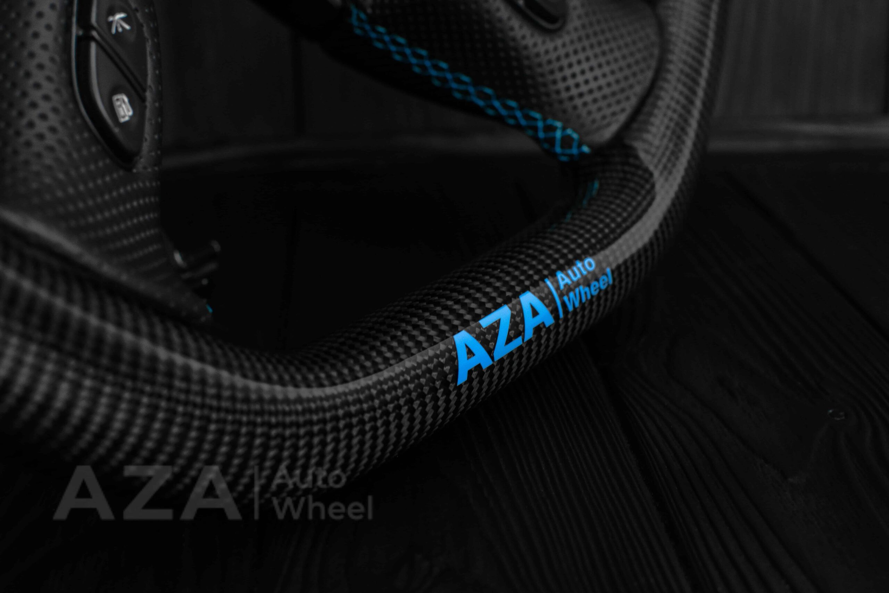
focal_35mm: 52
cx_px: 444
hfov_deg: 37.8
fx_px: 1296
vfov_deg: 25.8
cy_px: 296
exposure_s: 1/125
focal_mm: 35
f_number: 6.3
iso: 500
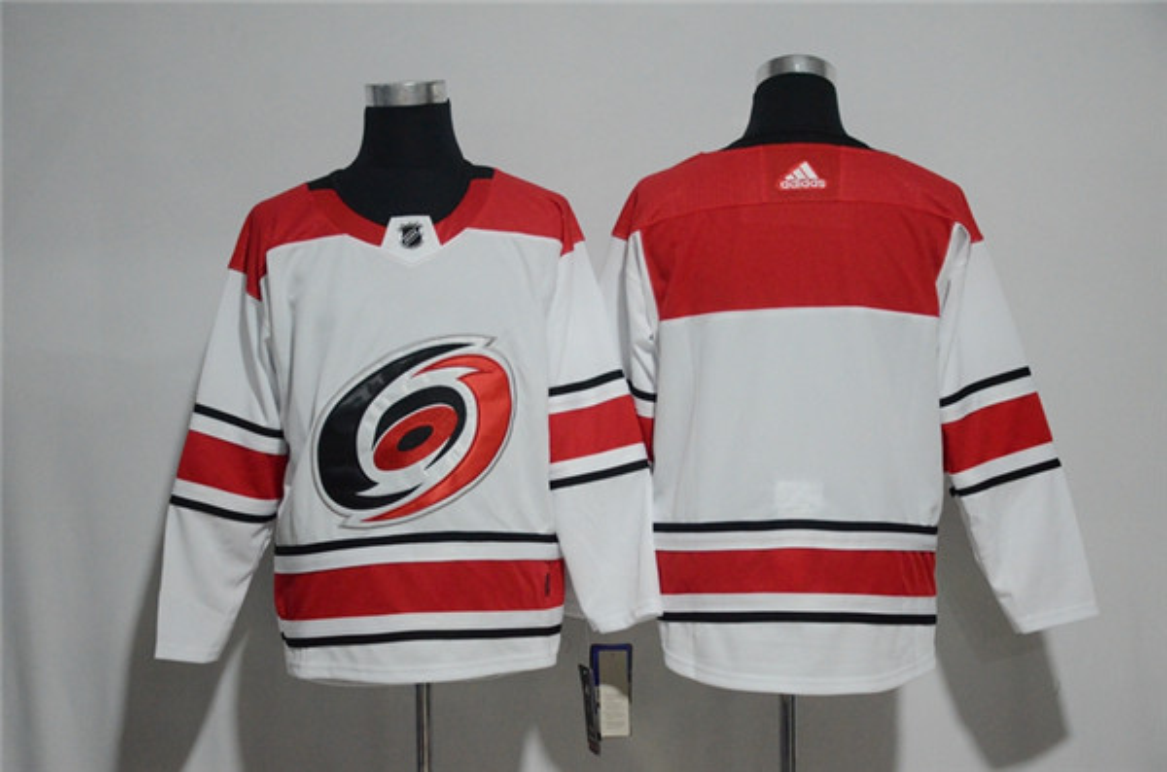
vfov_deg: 22.5
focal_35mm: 60
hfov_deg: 33.5
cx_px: 584
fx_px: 1940
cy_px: 386
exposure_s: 1/60
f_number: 4.5
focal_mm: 40
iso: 4000
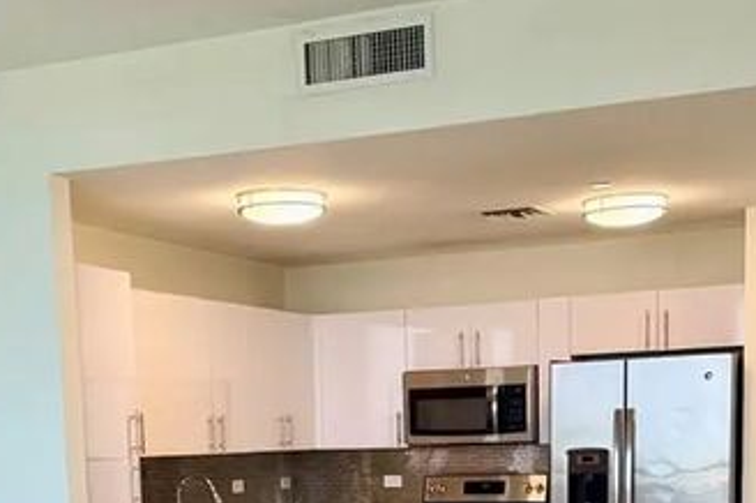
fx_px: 1364
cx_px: 376
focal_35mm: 65
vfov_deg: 19.6
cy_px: 610
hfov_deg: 31.0
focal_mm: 6.76
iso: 125
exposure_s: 1/60
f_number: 1.78
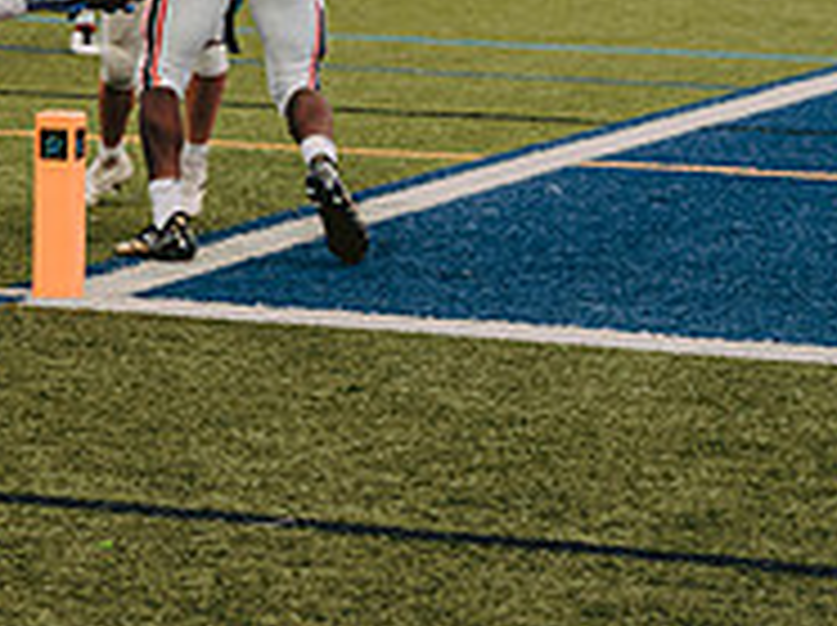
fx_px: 5071
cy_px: -106
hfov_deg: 9.3
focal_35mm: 210
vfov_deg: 7.0
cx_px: -202
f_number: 3.2
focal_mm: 70
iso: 800
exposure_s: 1/400
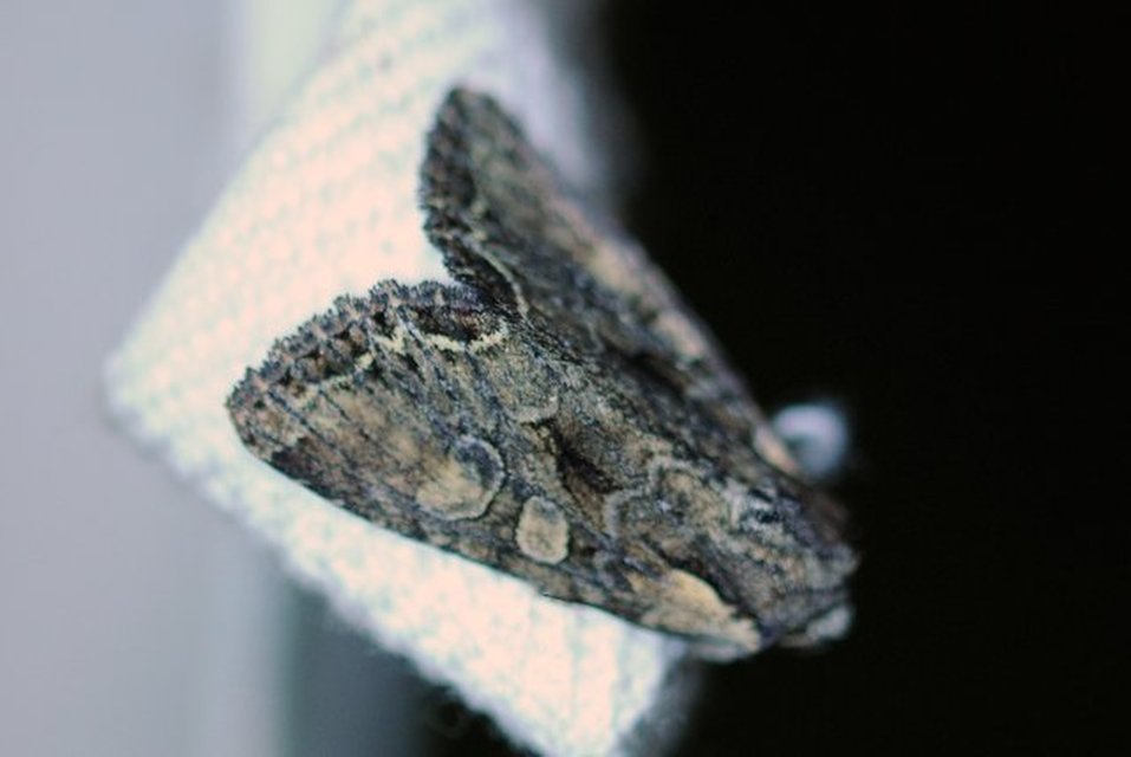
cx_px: 566
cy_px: 378
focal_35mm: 158
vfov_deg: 8.7
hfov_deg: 13.0
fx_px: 4953
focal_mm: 105
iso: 500
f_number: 3.8
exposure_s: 1/100
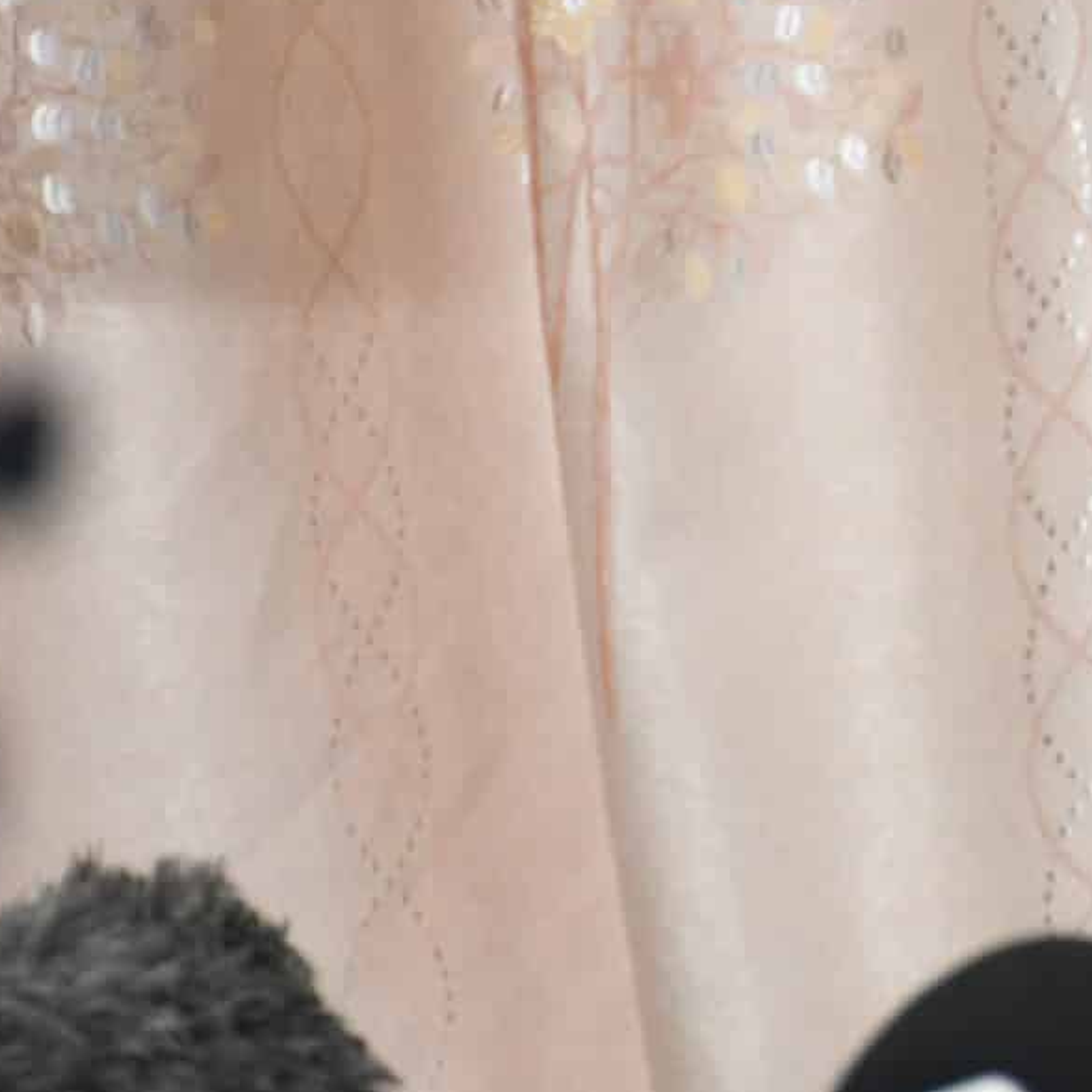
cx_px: 1696
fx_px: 14990
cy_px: 649
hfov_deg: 4.1
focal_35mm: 420
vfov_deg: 4.2
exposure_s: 1/160
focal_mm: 95
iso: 1600
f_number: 5.6
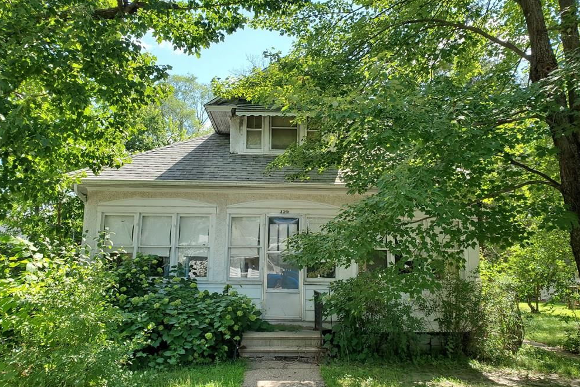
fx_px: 451
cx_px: 284
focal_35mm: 28
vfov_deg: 46.4
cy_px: 205
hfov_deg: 65.5
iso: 50
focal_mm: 4.3
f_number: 2.4
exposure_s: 1/338
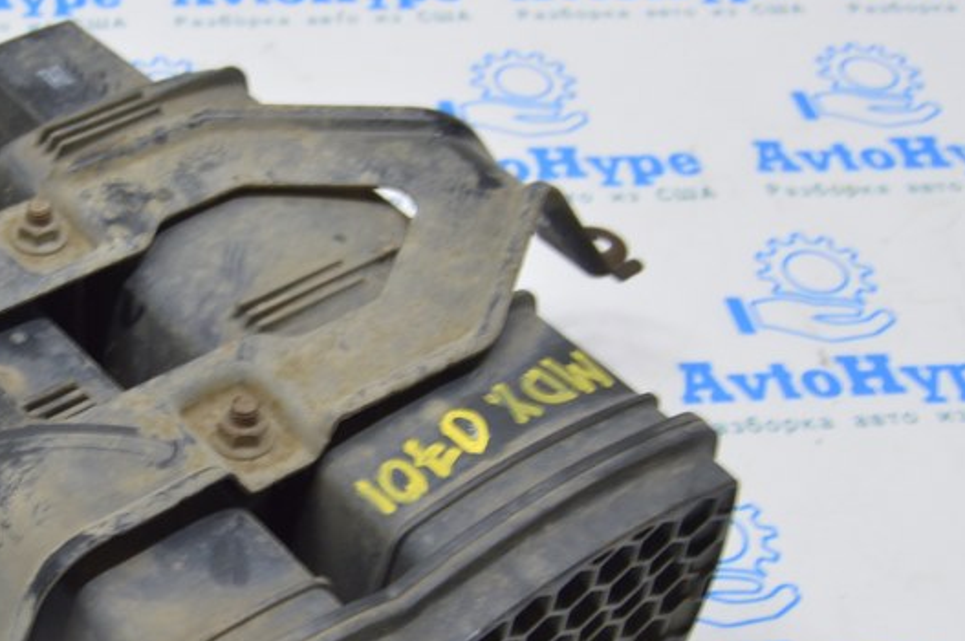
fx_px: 1874
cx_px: 97
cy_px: 402
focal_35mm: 70
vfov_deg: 19.4
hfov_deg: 27.8
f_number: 5.6
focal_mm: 24
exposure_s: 1/20
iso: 400
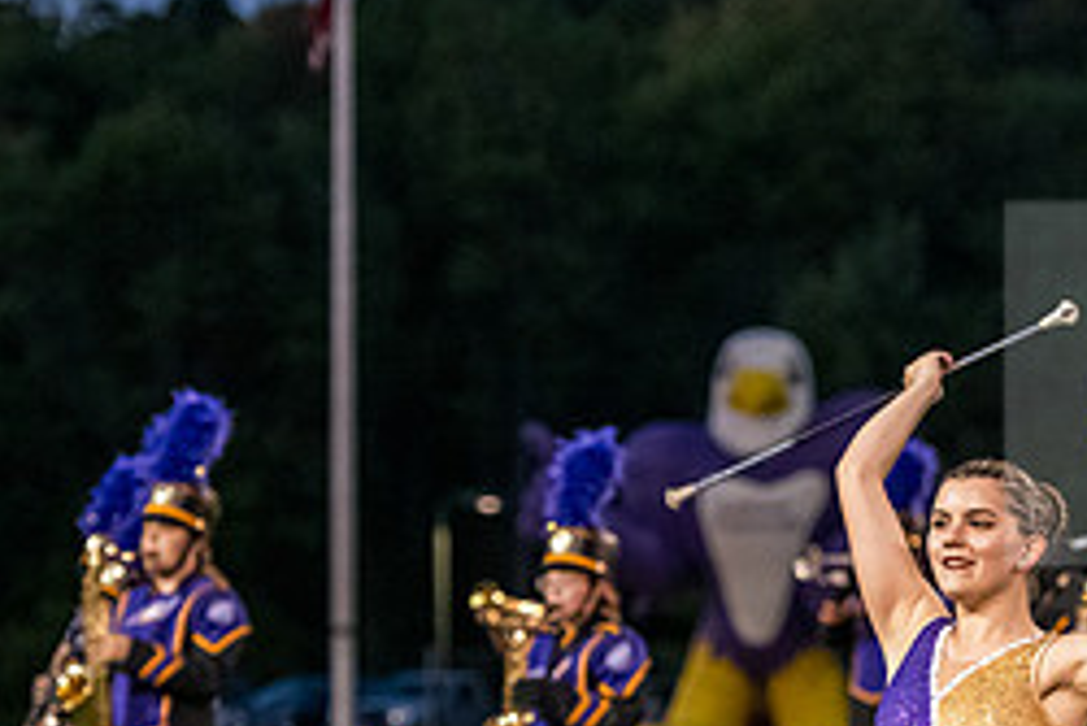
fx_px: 7009
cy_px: 728
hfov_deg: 8.8
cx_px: 874
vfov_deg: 5.9
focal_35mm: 232
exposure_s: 1/640
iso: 4000
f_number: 3.2
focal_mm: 100
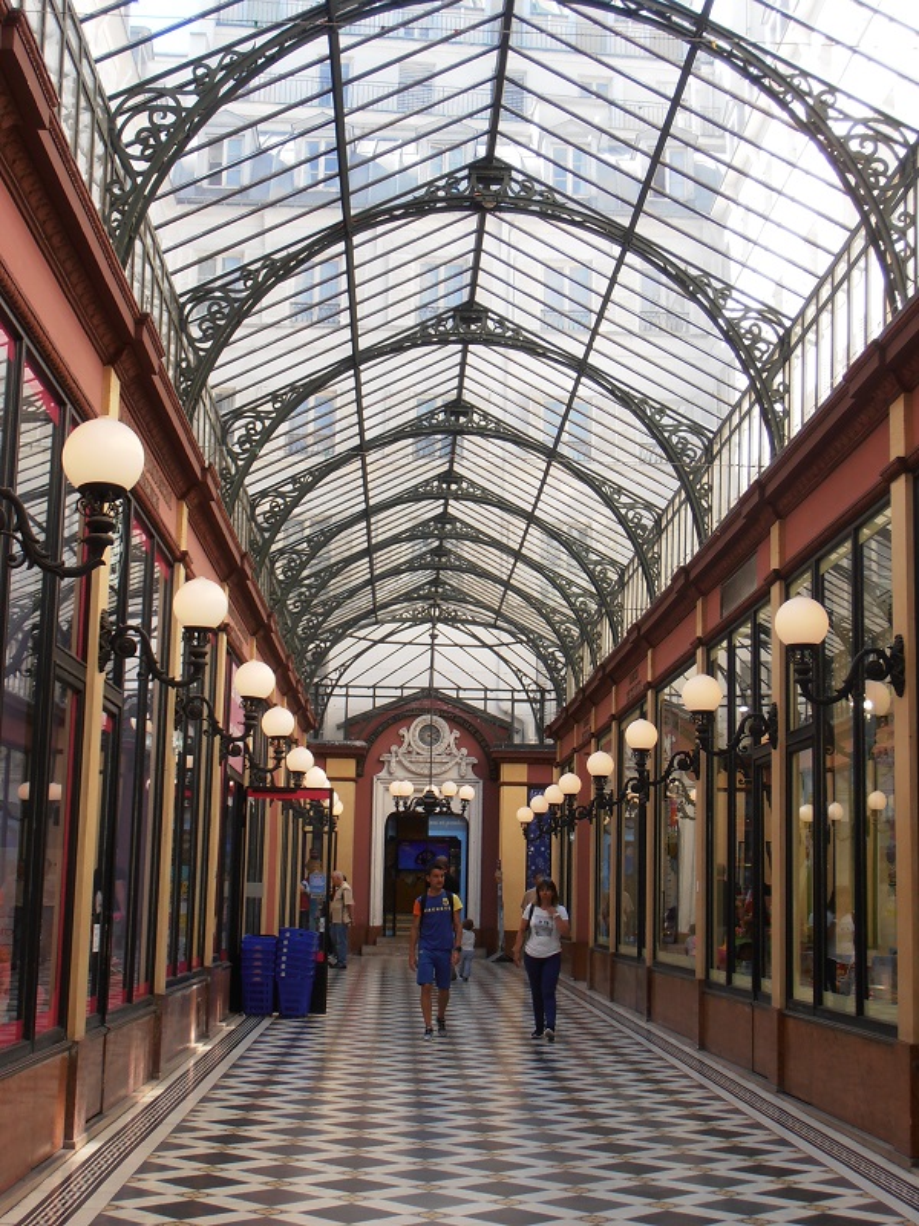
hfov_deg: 25.7
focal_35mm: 57
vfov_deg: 33.8
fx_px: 2018
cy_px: 613
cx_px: 460
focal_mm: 10.04
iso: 80
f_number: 4.5
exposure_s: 1/100
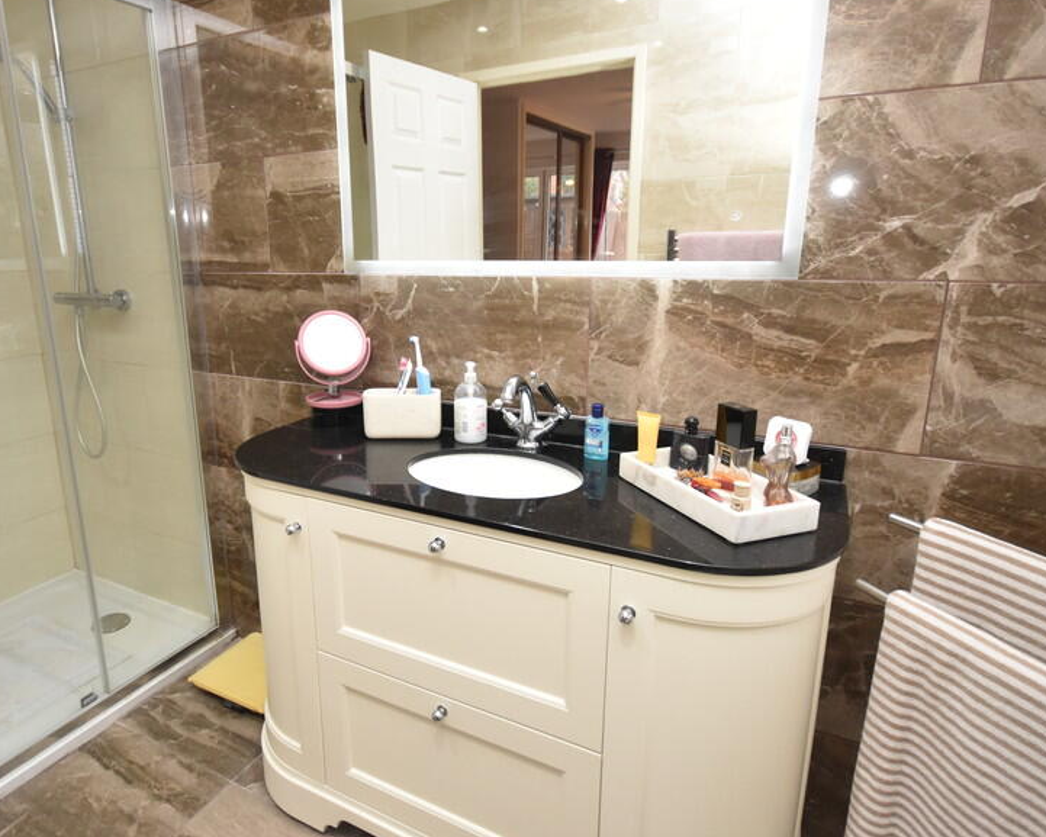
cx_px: 450
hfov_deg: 79.9
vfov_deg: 68.0
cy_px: 392
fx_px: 619
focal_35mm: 20
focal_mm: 10
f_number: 4
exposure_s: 1/125
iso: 1100
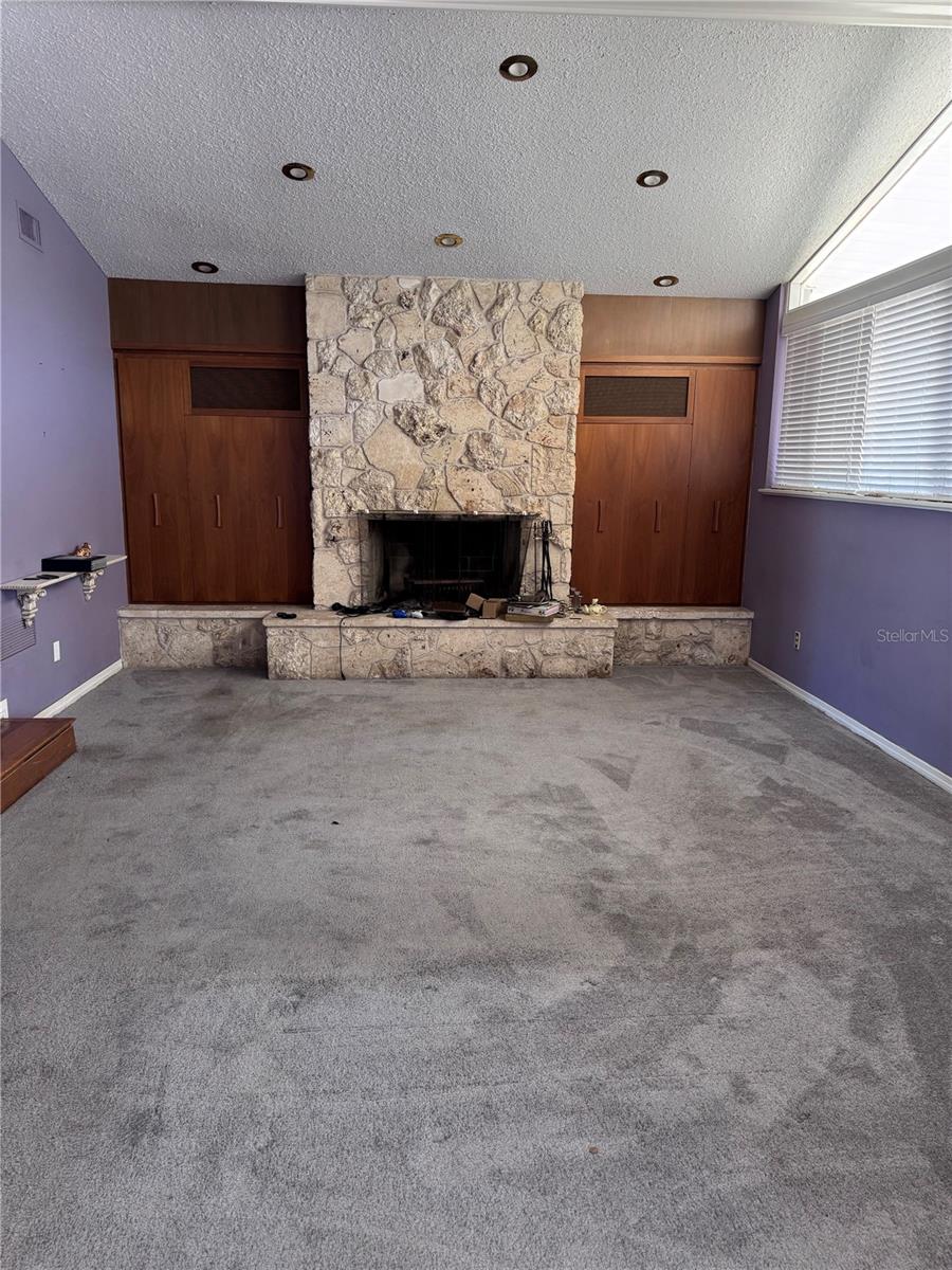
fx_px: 880
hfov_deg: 56.8
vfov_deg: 71.6
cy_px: 635
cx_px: 476
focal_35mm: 24
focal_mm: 6.76
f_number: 1.78
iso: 200
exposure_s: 1/60
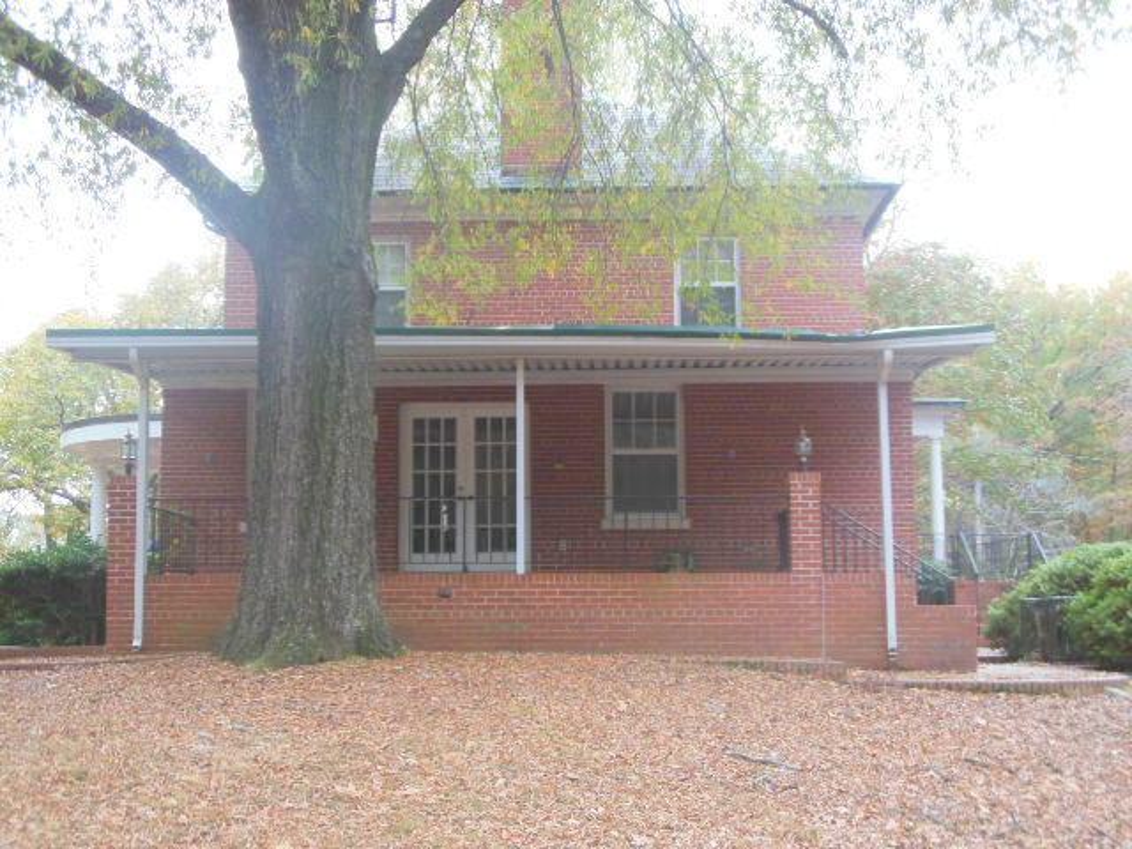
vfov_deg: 29.1
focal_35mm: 50
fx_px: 1635
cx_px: 566
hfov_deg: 38.2
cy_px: 424
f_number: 4
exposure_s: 1/160
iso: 400
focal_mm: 8.9
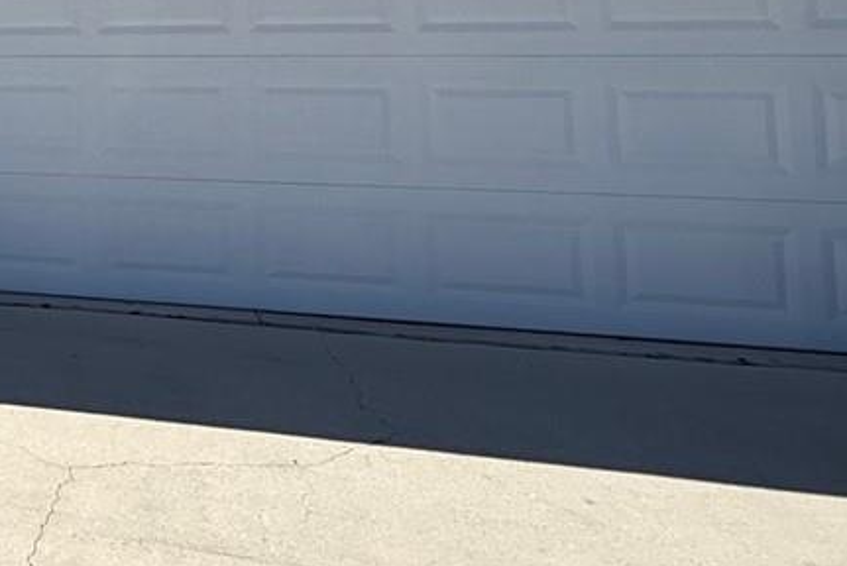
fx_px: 1271
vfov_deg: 23.9
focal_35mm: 54
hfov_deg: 25.9
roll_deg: -0.5
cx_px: -458
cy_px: -10
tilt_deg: +3.7
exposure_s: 1/2976
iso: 50
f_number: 2.2
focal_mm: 2.22
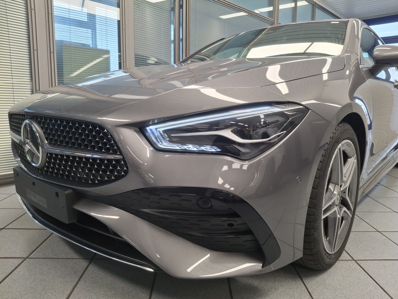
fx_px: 287
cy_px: 150
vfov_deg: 54.9
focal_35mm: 25
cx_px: 199
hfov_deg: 69.4
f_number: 1.8
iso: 80
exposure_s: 1/100
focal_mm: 4.69
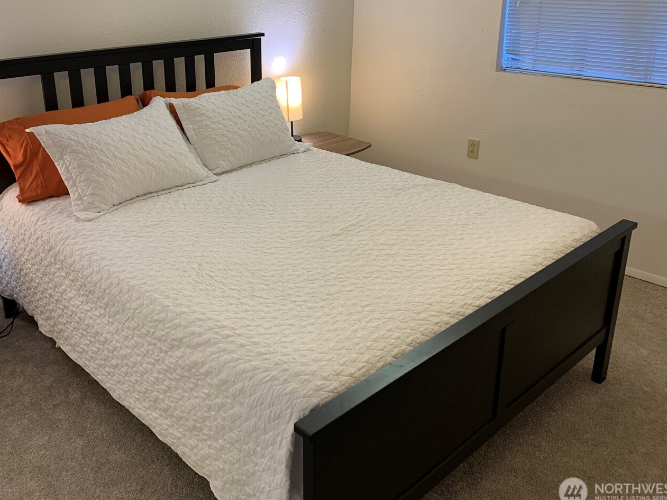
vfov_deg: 42.7
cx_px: 273
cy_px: 196
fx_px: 636
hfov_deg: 55.0
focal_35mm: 33
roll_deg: +0.9
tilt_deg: -20.8
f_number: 1.8
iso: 64
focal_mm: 4.25
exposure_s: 1/60
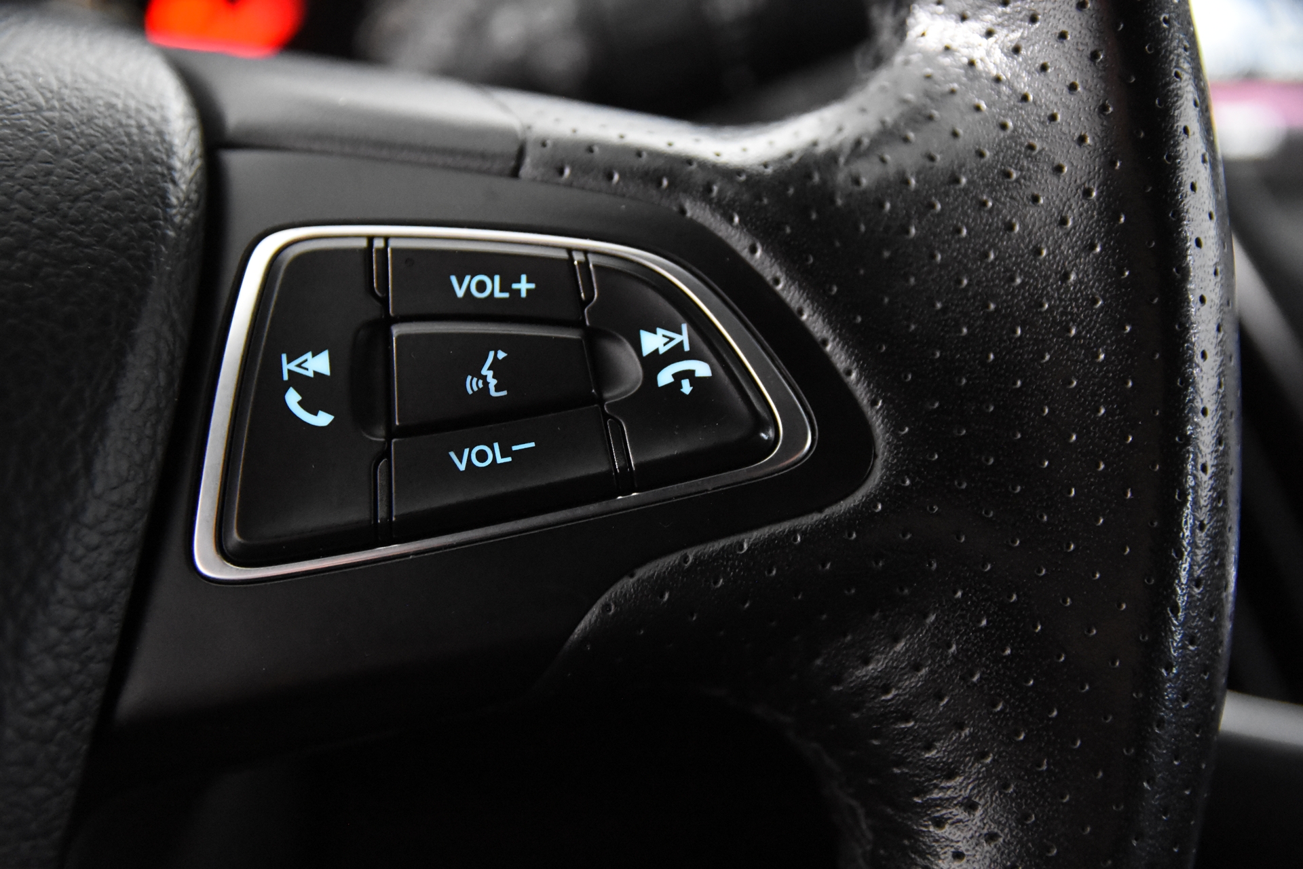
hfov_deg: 35.1
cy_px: 434
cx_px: 652
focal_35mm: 57
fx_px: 2063
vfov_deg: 23.8
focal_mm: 38
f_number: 3.5
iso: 6400
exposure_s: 1/60
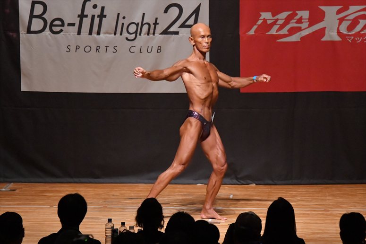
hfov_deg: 8.1
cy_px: 122
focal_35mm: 255
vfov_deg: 5.4
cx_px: 183
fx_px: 2591
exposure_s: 1/400
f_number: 5.6
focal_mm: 170
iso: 10000
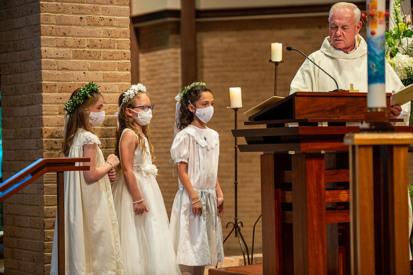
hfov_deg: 18.6
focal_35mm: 110
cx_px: 206
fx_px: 1261
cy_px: 138
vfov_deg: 12.4
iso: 1600
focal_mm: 110
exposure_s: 1/125
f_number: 2.8
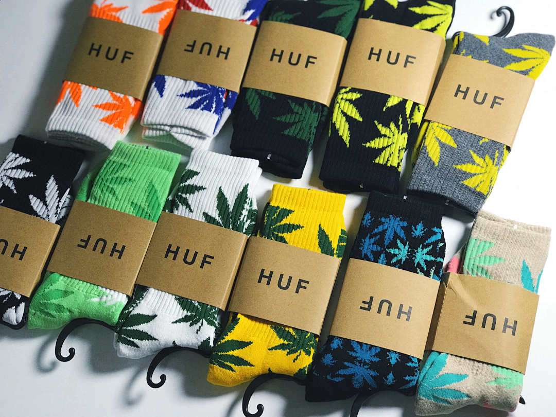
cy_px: 208
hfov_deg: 33.8
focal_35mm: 57
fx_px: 916
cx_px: 278
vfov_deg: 25.7
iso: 25
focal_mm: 6.6
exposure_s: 1/100
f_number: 2.8
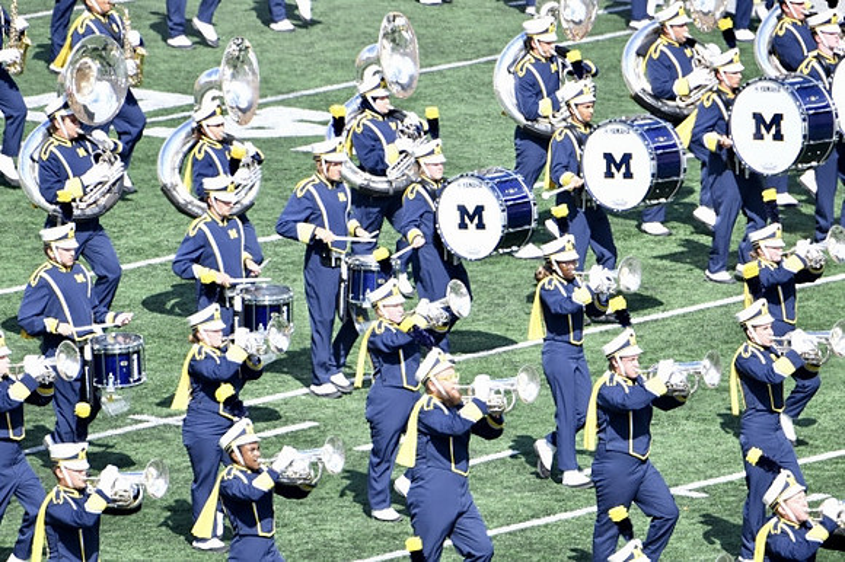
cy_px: 281
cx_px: 422
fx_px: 14075
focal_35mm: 600
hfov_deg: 3.4
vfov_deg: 2.3
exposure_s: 1/800
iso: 400
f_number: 5.6
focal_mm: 400
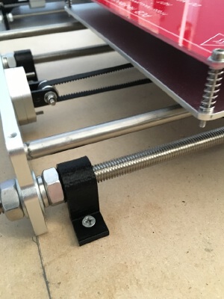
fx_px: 250
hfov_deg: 48.2
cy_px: 150
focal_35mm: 29
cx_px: 112
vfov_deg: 61.7
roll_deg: +0.3
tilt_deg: -39.6
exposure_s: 1/15
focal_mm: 4.15
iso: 250
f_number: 2.2
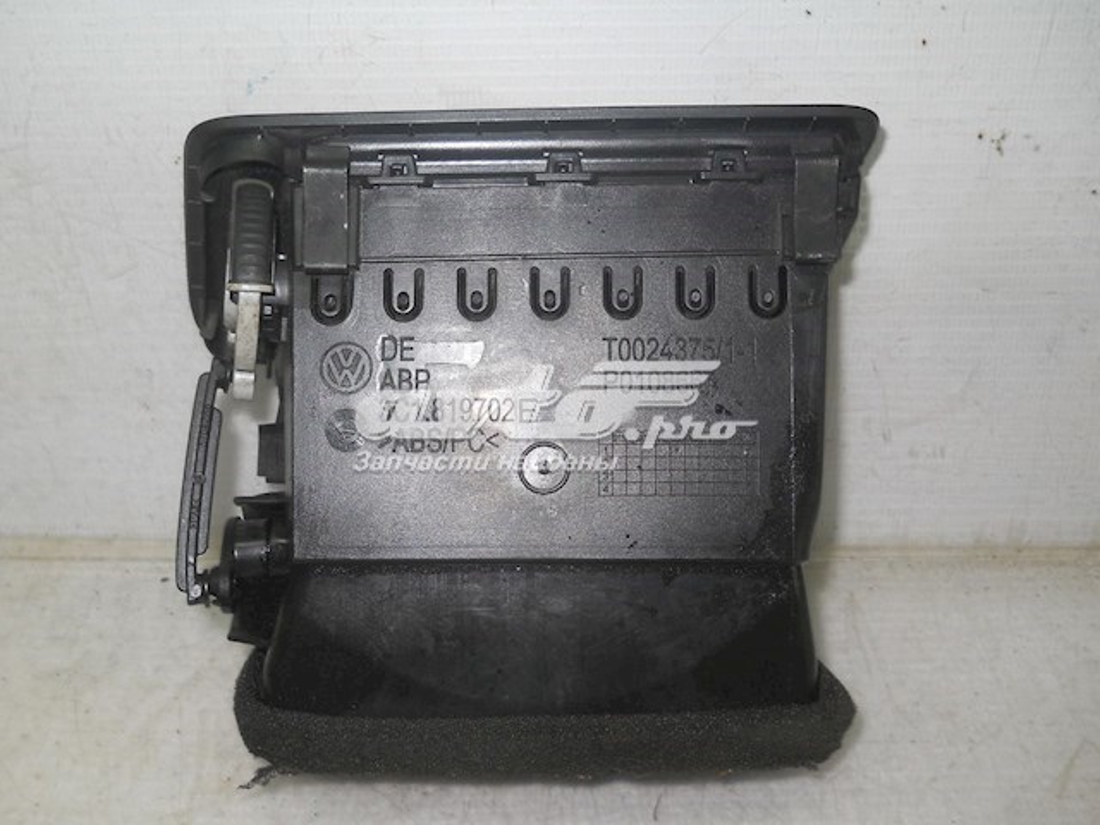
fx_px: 1303
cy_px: 412
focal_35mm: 41
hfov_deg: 45.8
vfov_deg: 35.1
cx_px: 550
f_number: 5.5
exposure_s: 1/30
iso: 80
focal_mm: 6.72
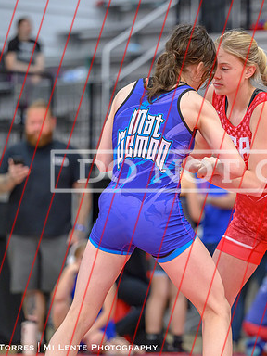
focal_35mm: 237
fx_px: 2437
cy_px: 195
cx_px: 224
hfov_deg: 6.3
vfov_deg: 8.4
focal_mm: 135
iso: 2800
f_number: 2.8
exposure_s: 1/640
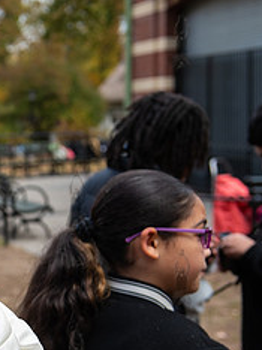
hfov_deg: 11.8
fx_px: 1203
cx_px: -141
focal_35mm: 119
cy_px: 266
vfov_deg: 16.5
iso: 160
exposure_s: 1/250
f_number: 4
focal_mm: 42
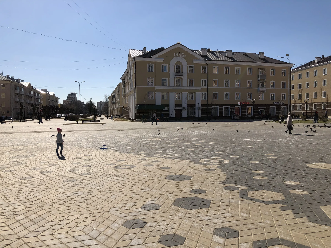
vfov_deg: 49.7
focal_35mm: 28
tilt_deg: -2.9
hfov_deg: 63.4
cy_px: 124
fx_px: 268
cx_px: 166
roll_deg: +0.0
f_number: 1.8
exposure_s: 1/4049
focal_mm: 3.99
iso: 20
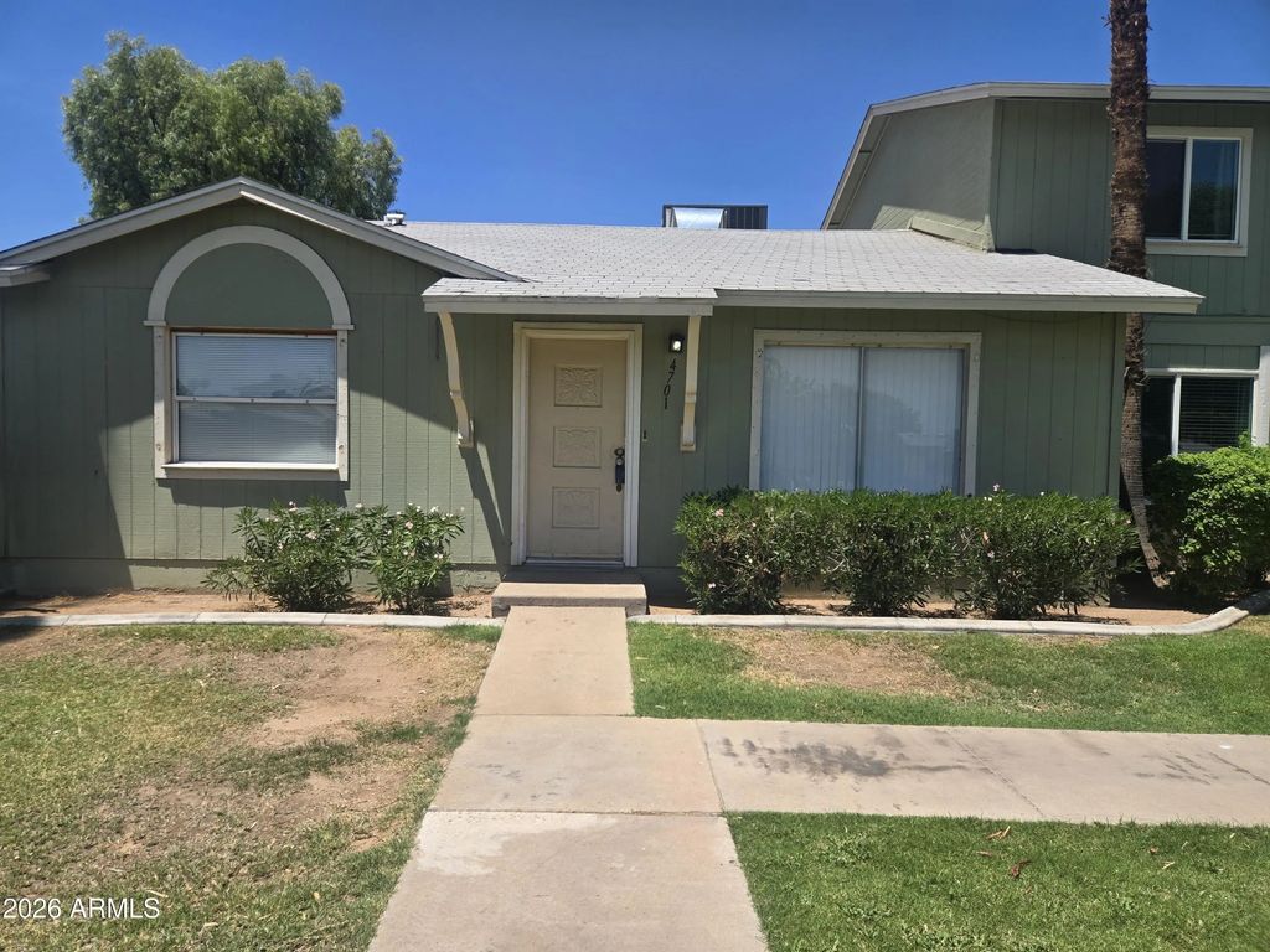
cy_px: 476
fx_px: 844
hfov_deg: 73.9
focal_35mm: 23
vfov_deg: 58.9
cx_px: 635
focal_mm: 5.4
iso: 25
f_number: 1.8
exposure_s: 1/2204
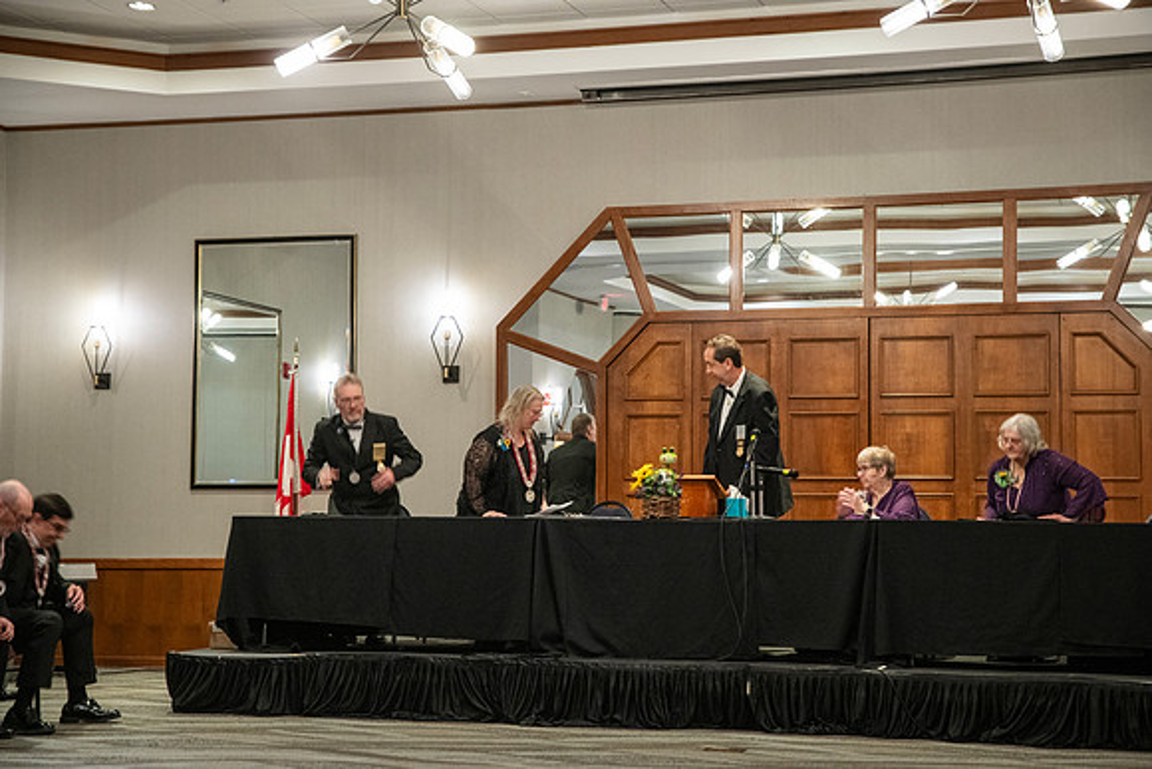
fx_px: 2240
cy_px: 384
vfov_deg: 19.5
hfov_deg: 28.8
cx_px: 576
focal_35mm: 70
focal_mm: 70
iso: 3200
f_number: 4
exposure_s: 1/40
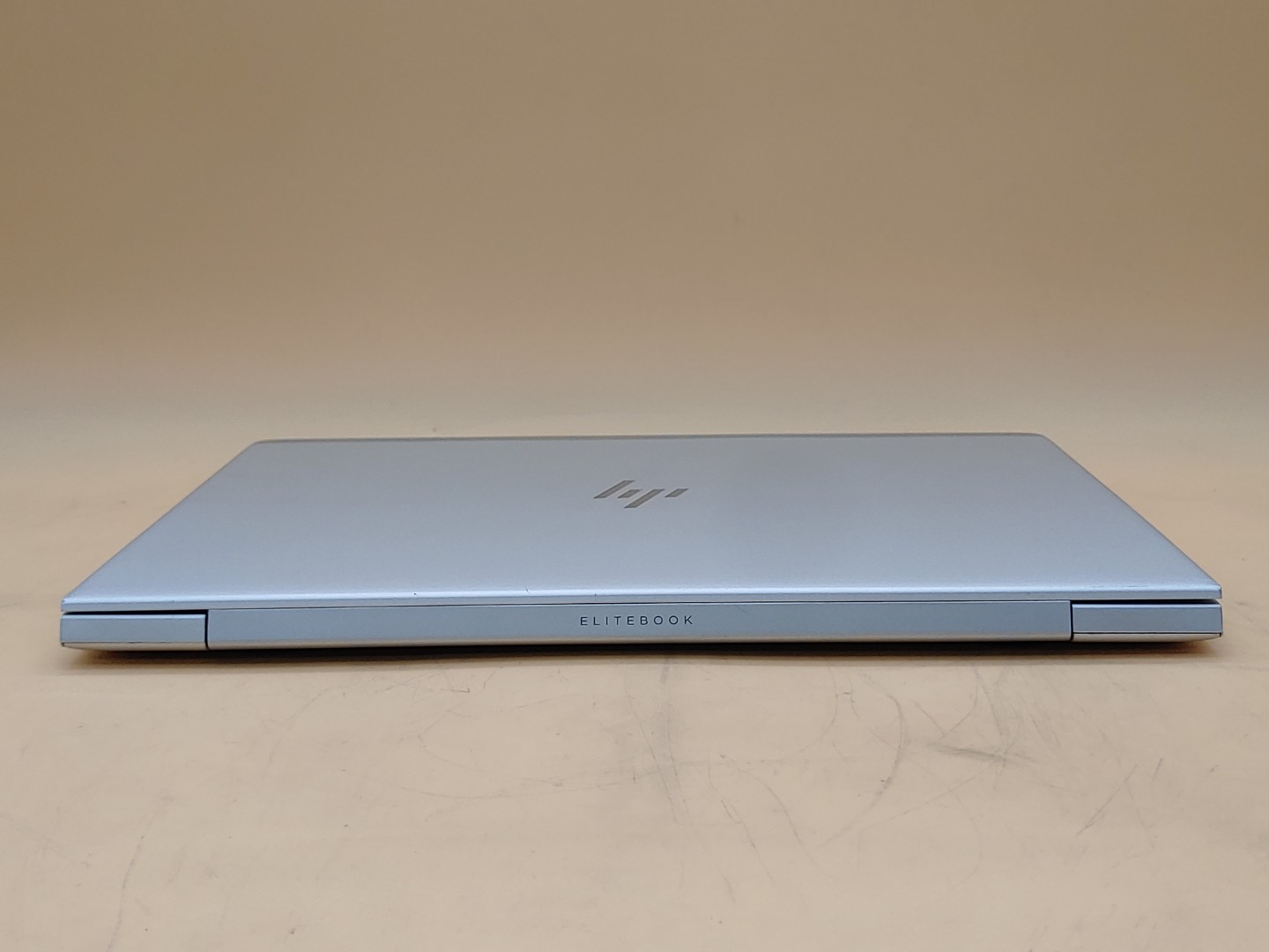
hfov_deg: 42.9
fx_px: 1613
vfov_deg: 32.9
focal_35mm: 44
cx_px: 634
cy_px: 476
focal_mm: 4.36
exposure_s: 1/209
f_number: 1.8
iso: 50
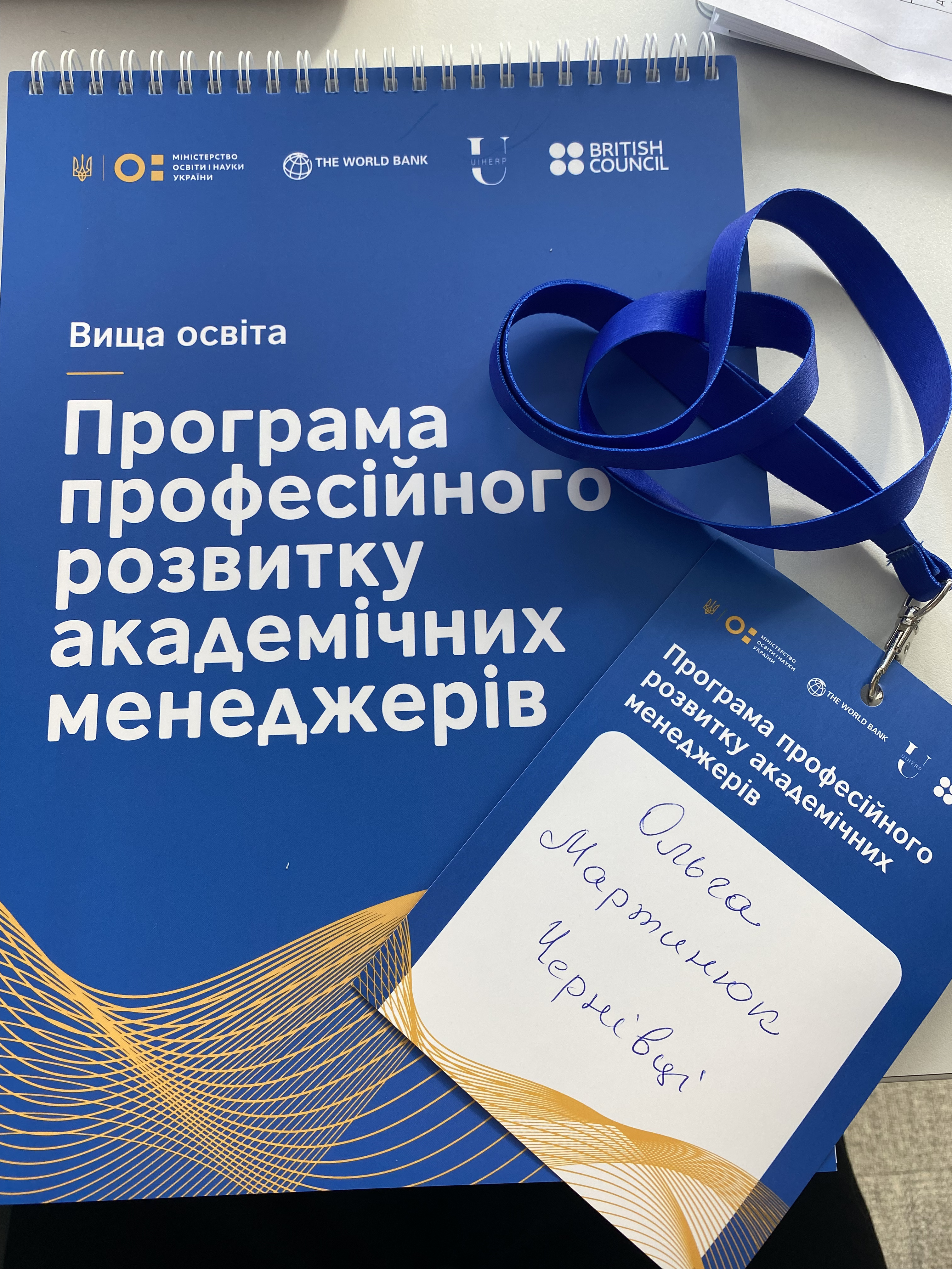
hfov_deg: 53.1
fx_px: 953
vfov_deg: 67.3
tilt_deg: -79.1
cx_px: 476
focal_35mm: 26
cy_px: 634
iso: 64
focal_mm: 4.25
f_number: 1.8
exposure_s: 1/121
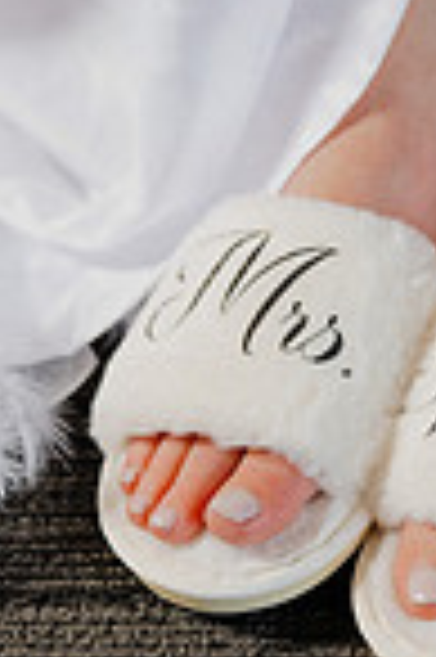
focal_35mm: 154
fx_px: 2804
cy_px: -22
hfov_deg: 8.9
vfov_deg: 13.1
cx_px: 346
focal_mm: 50
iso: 1000
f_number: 2.8
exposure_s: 1/200
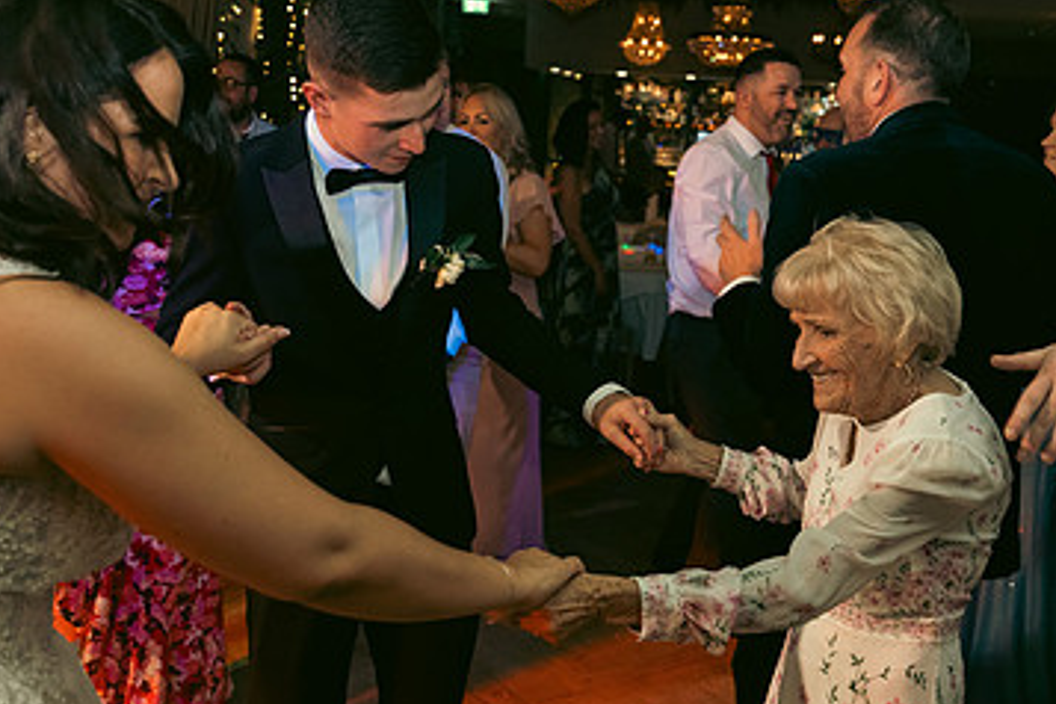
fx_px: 1144
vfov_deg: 34.2
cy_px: 371
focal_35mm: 39
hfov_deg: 49.5
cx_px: 550
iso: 2500
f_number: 3.5
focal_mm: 24
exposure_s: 1/160
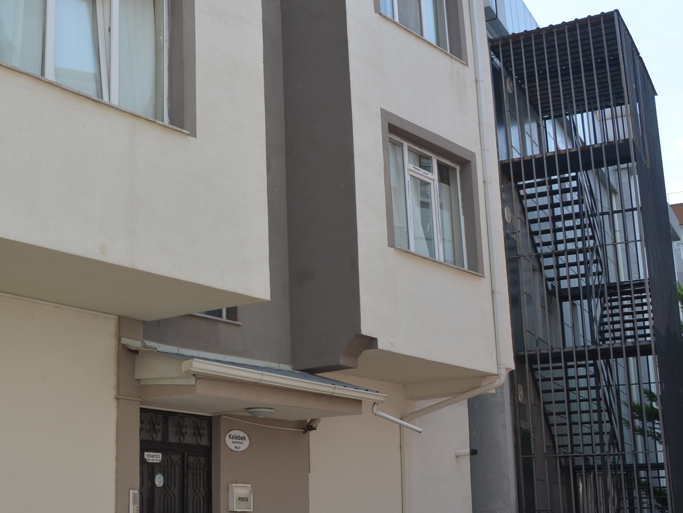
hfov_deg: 33.4
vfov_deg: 26.5
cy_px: 295
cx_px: 87
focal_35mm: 55
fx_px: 1085
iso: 140
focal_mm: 20
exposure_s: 1/250
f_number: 8
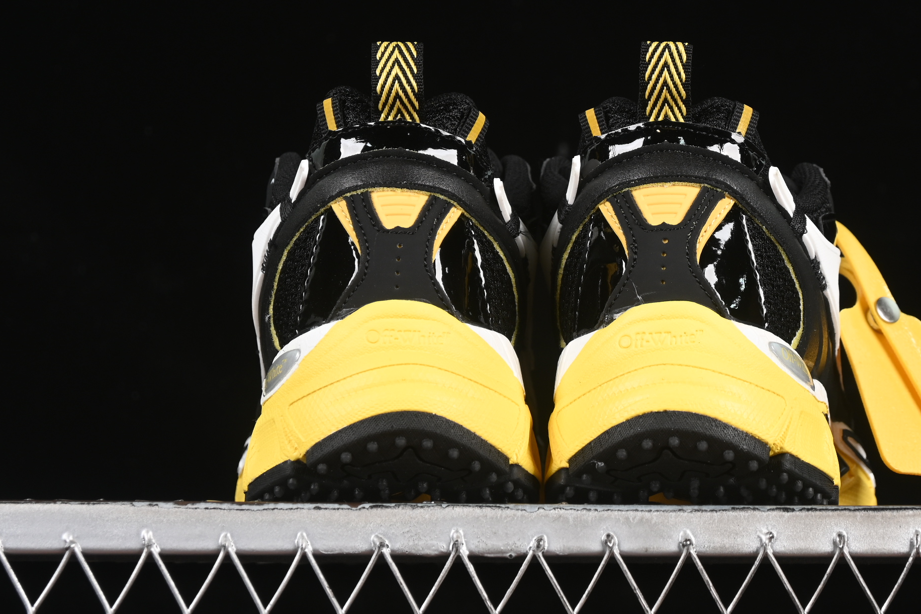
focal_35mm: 114
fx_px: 2916
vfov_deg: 12.0
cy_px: 213
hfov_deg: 17.9
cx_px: 582
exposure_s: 1/60
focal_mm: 50
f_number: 6.3
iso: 160
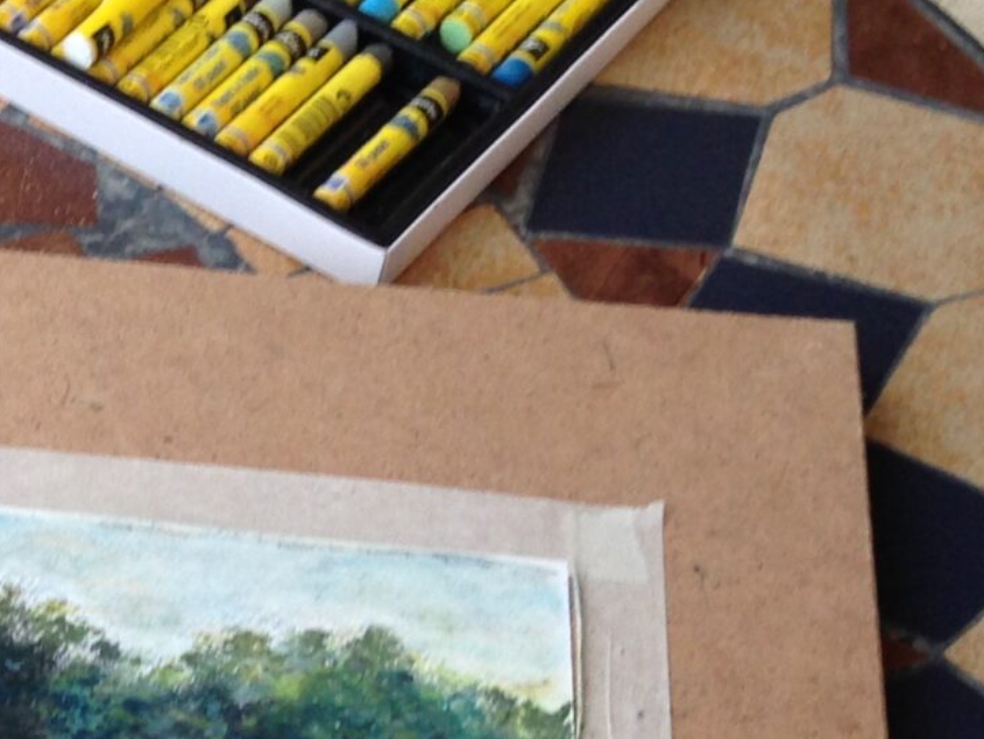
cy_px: 1008
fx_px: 3327
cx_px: -342
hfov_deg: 15.9
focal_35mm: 117
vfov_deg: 12.2
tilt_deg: -56.9
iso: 50
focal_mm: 4.12
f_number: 2.4
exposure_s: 1/30
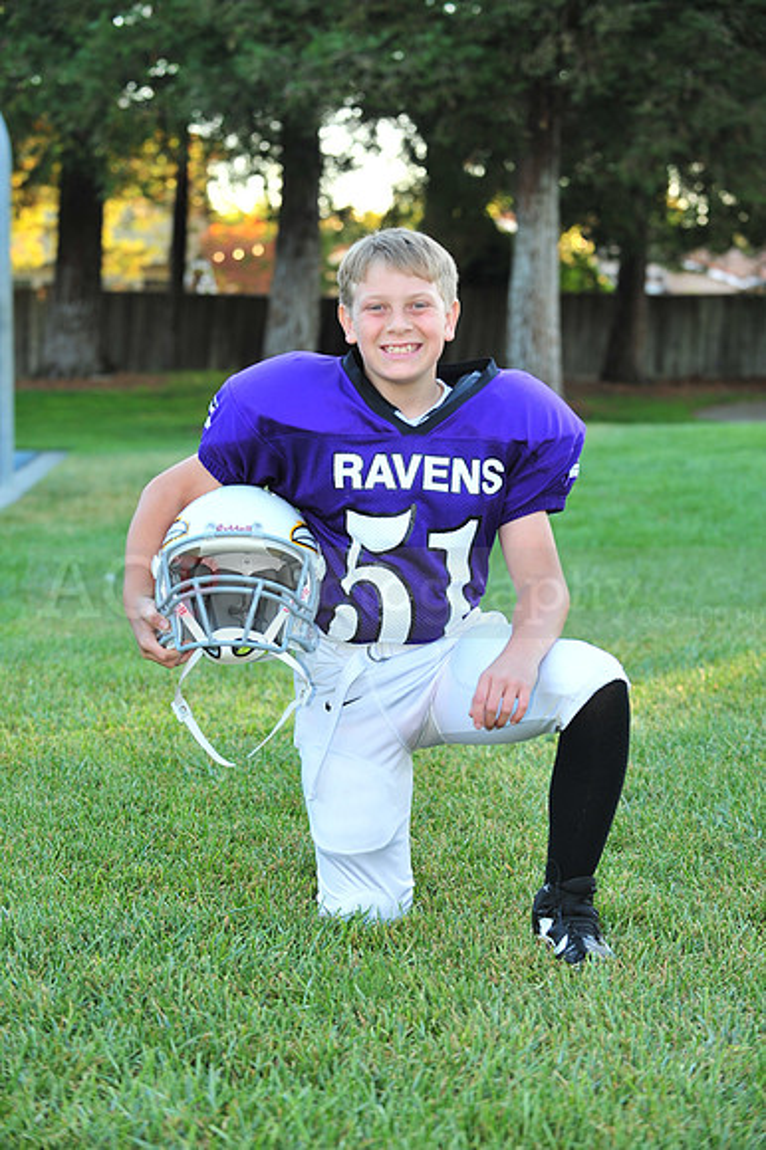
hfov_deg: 16.6
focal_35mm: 82
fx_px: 2620
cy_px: 575
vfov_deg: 24.8
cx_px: 383
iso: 200
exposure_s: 1/60
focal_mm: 82
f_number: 4.5
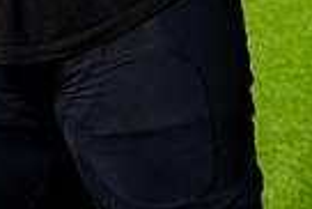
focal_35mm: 175
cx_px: -16
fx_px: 1518
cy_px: -262
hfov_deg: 11.6
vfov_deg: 7.4
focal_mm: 53
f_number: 7.1
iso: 200
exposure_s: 1/250
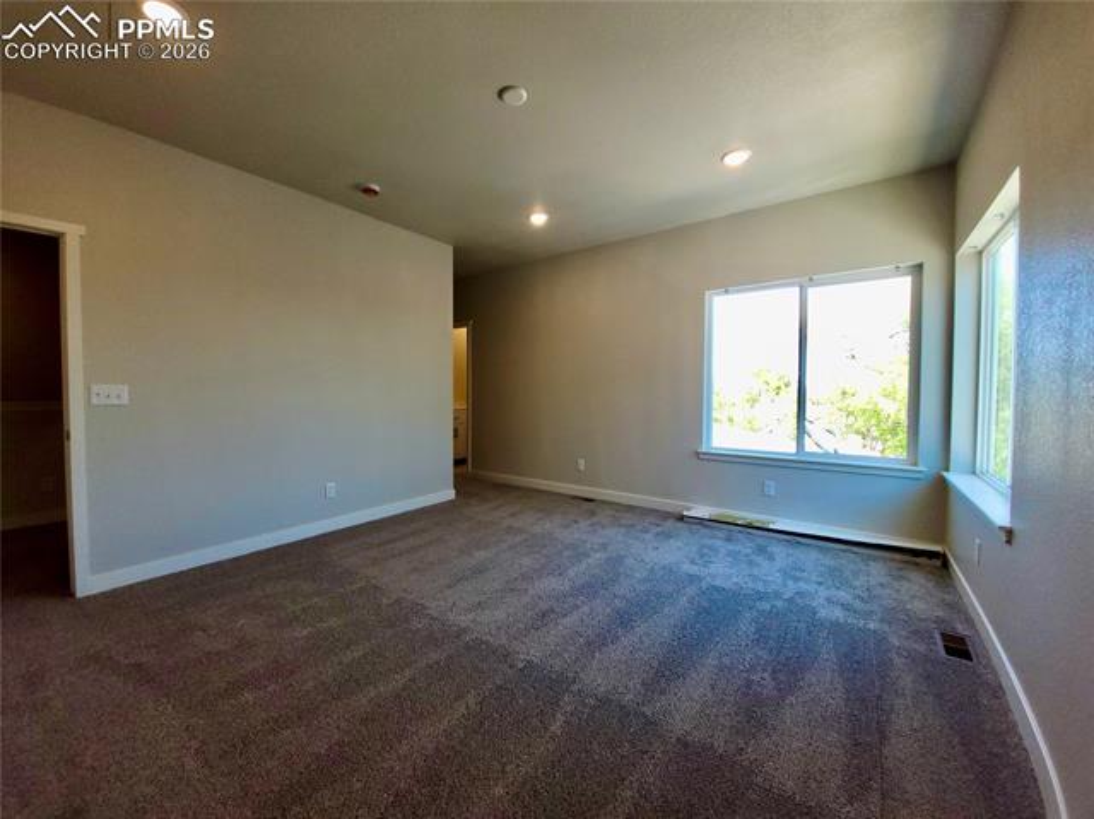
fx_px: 411
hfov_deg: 106.2
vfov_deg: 89.8
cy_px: 410
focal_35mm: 13
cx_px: 547
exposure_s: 1/120
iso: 80
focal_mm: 1.74
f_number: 2.2
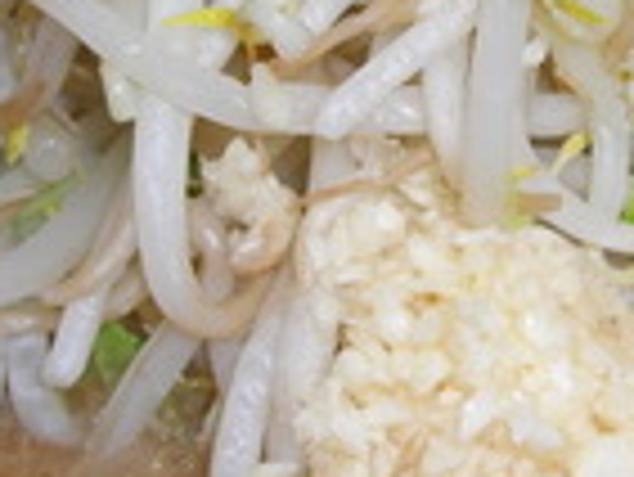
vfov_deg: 13.7
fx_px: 1980
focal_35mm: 108
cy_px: 130
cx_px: 486
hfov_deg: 18.1
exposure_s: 1/60
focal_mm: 7.9
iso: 80
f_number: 4
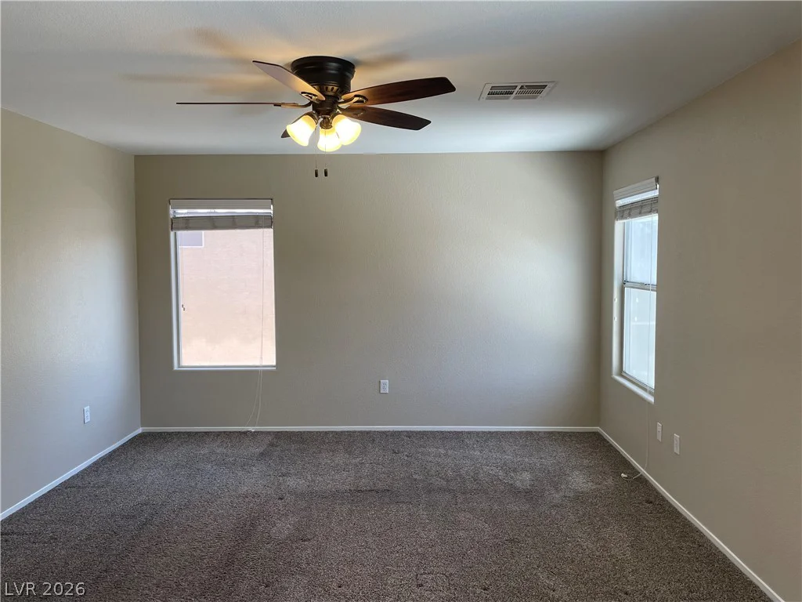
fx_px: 602
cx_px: 401
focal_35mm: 26
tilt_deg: -3.1
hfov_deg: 67.3
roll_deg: +1.3
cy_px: 301
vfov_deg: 53.1
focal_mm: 4.2
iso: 80
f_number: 1.6
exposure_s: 1/120
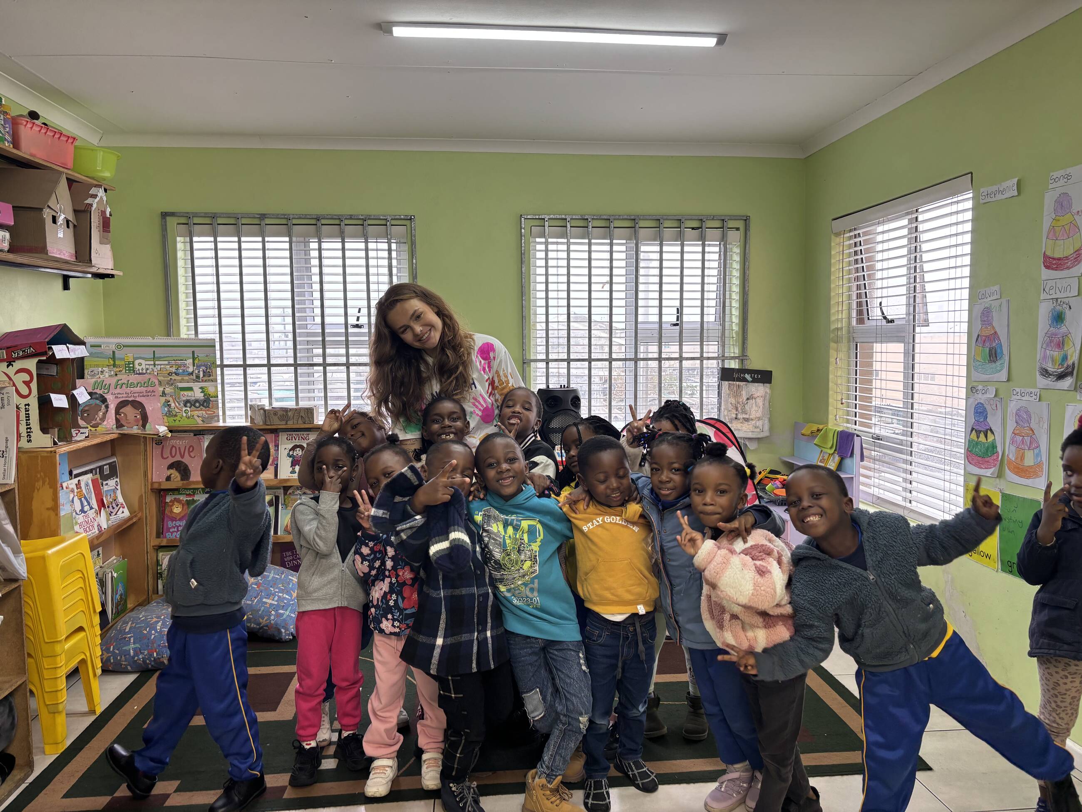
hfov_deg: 67.3
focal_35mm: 26
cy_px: 406
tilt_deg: -4.3
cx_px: 541
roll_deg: +0.4
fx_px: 813
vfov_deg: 53.1
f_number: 1.6
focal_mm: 5.96
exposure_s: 1/50
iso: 64
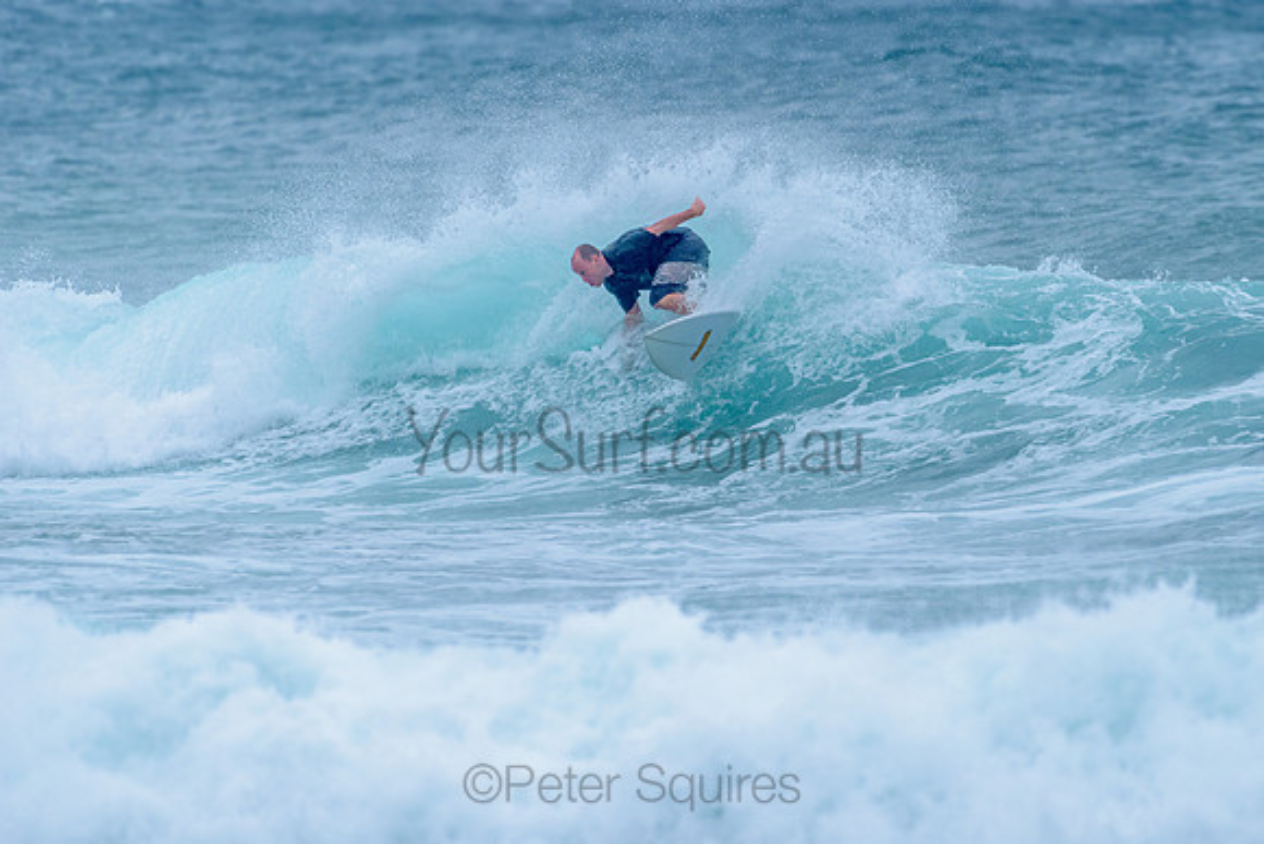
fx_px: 22045
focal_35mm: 628
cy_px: 359
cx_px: 781
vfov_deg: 2.2
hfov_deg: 3.3
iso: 800
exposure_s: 1/2000
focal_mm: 500
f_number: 5.6
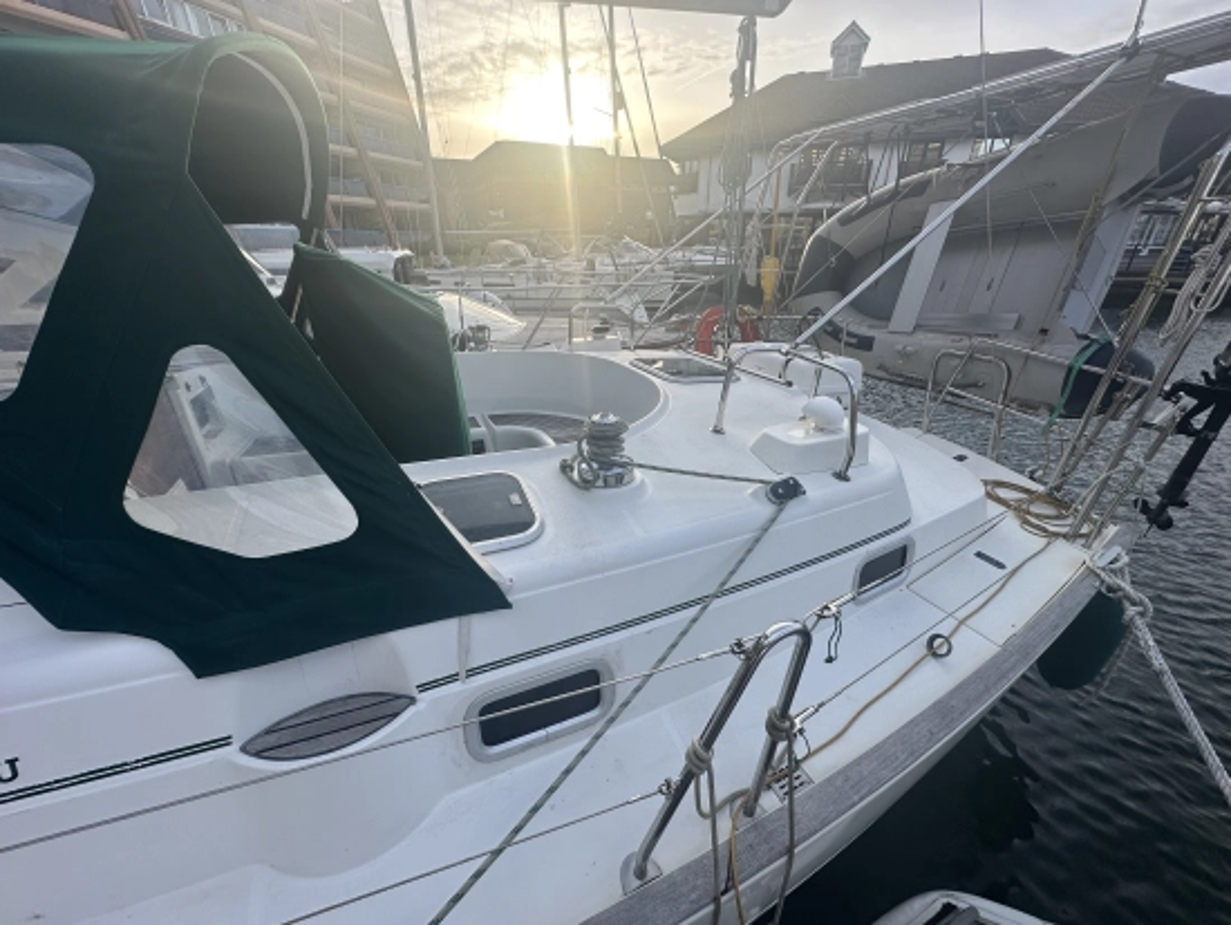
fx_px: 498
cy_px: 462
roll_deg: +0.2
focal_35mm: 14
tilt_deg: -24.1
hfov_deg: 102.0
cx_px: 616
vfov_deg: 85.7
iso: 40
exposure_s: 1/602
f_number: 2.2
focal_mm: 2.22
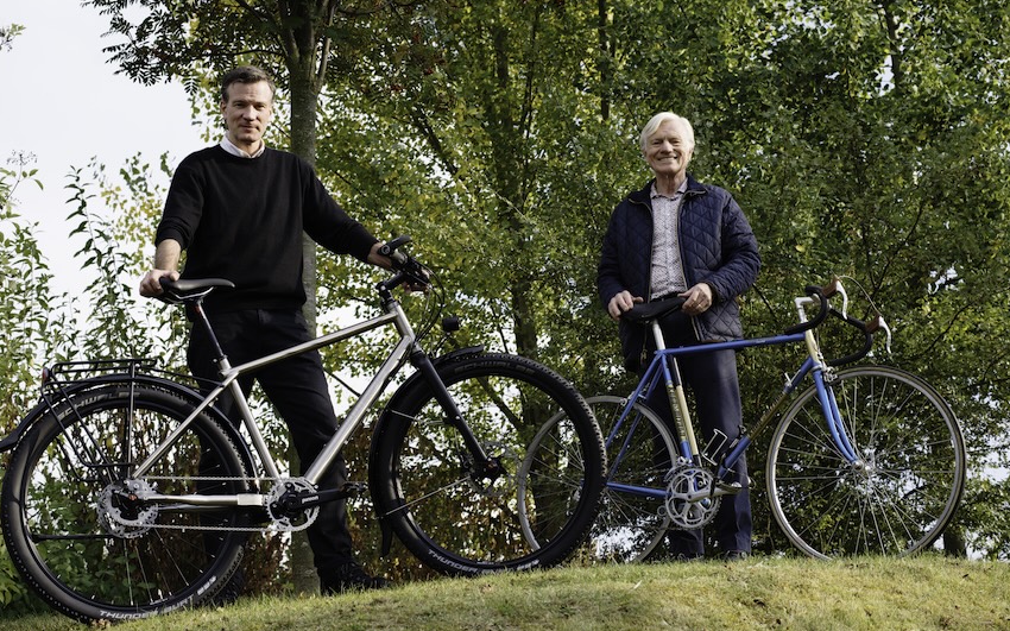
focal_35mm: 54
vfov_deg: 24.0
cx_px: 487
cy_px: 279
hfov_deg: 37.5
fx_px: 1486
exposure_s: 1/320
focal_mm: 50
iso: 160
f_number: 7.1
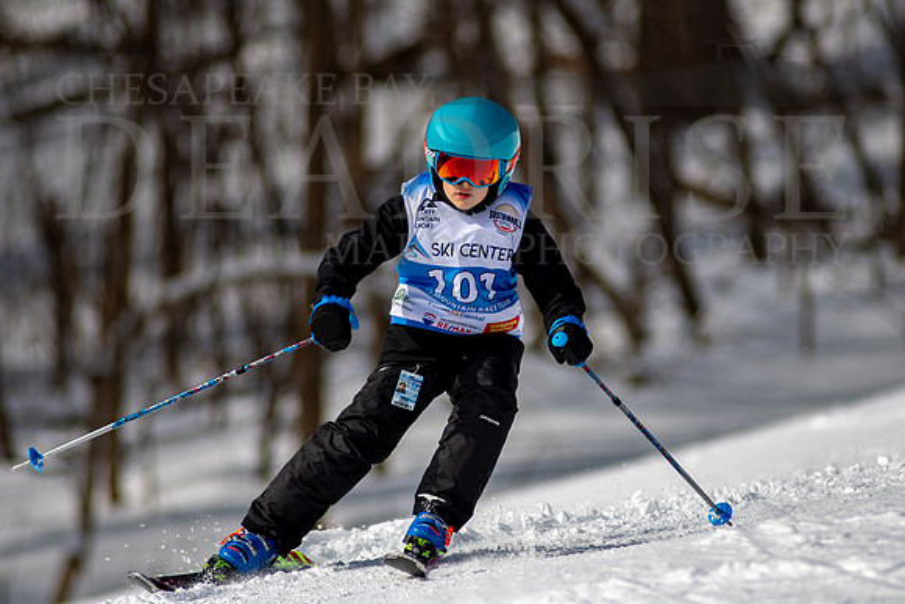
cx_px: 516
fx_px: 13065
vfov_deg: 2.6
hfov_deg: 4.0
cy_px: 294
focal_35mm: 520
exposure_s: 1/6400
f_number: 2.8
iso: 100
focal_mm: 300
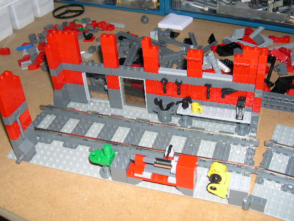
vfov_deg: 34.3
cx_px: 142
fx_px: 357
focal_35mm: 42
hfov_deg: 44.8
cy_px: 106
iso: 100
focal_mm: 8
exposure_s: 1/60
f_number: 2.8
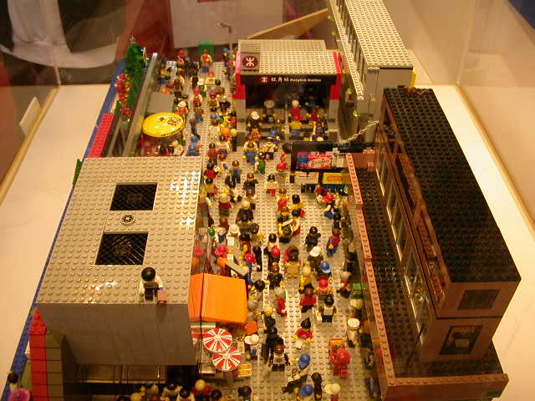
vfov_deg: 38.7
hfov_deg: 50.1
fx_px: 572
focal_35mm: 37
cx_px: 268
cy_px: 200
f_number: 2.7
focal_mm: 5.6
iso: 121
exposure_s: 1/28.8
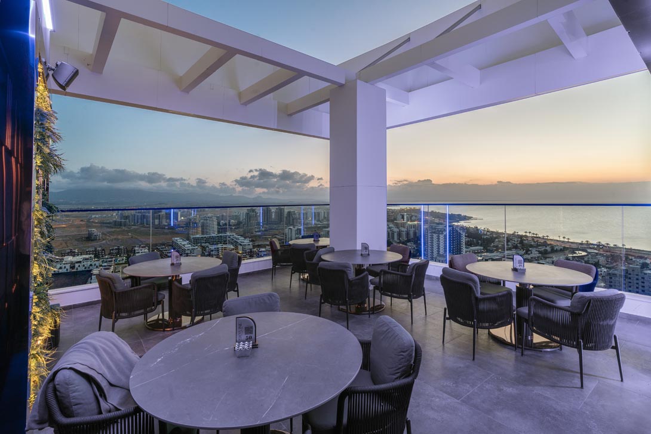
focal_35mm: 16
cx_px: 326
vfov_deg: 73.8
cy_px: 217
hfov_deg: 96.7
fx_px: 289
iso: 125
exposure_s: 1/2.5
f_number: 10
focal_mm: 16
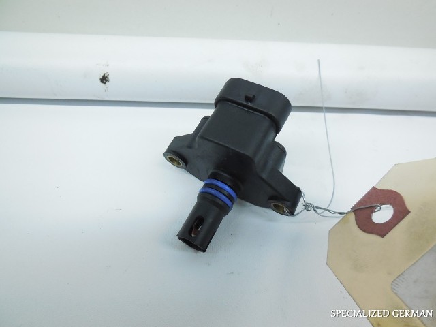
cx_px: 218
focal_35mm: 25
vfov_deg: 54.9
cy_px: 164
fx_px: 315
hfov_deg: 69.4
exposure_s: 1/250
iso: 400
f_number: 3.1
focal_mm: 4.5
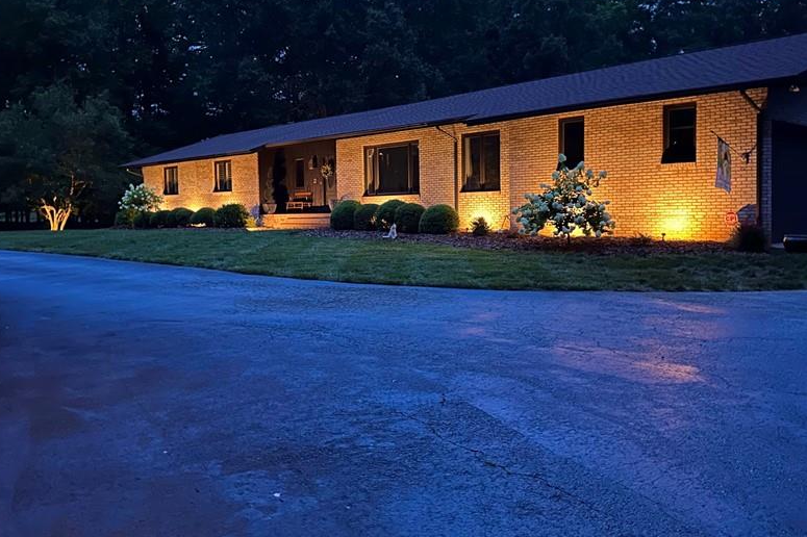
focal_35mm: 33
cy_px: 237
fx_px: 739
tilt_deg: -1.4
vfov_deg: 39.9
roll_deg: -0.6
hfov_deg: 57.2
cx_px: 384
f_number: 1.78
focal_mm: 6.86
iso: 1000
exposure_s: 1/9
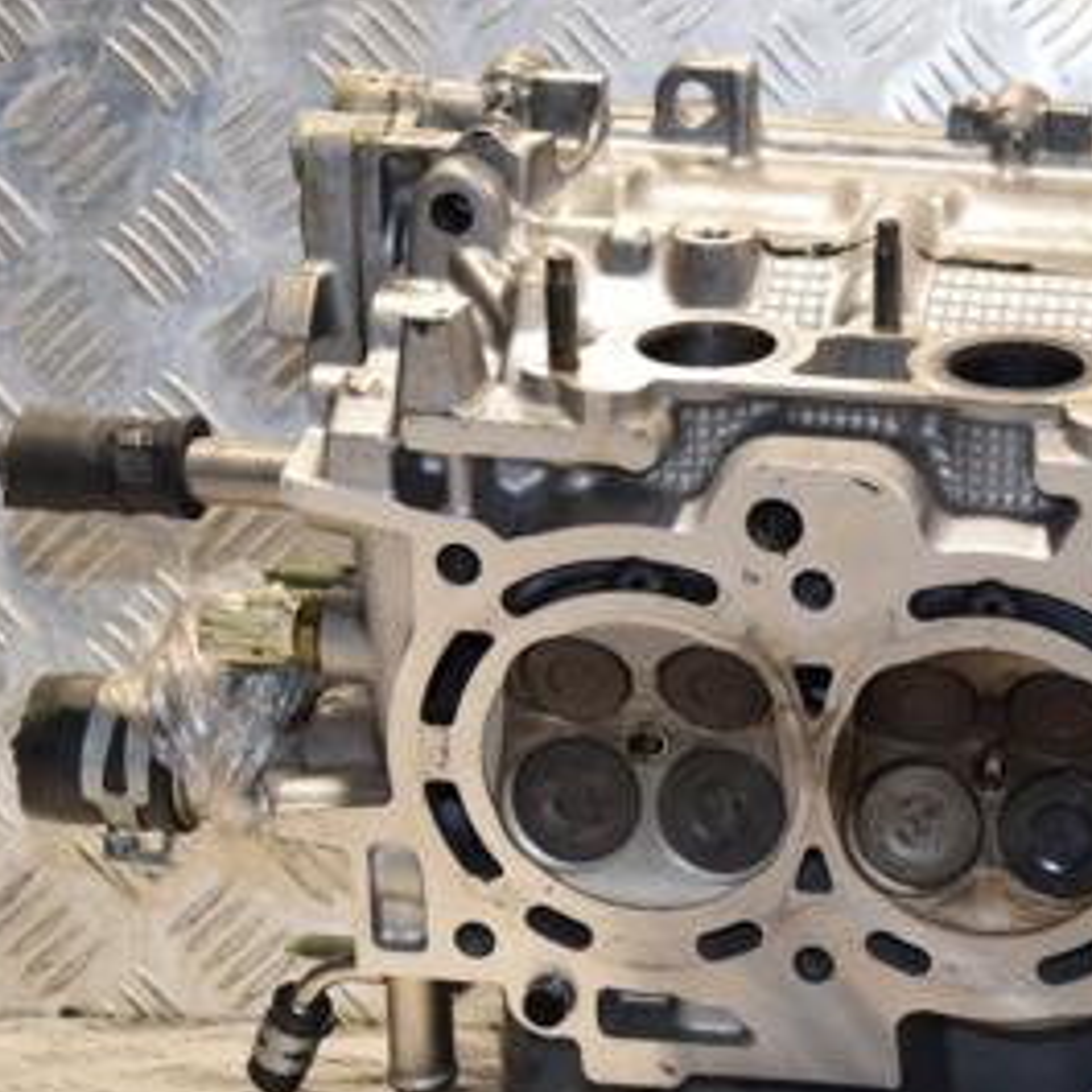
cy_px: 556
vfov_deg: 17.2
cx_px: 1191
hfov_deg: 16.7
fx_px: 3603
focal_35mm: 101
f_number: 5
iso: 800
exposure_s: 1/200
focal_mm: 35
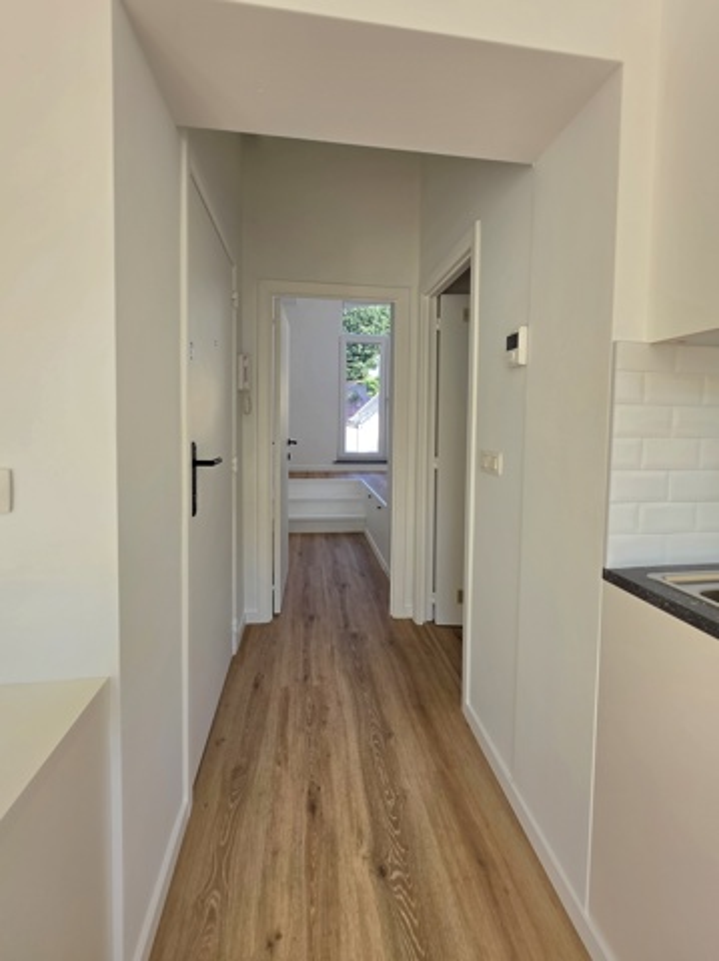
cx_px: 360
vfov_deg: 106.2
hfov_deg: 89.8
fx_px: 361
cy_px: 480
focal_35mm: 13
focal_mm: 2.2
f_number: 1.9
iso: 20
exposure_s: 1/101
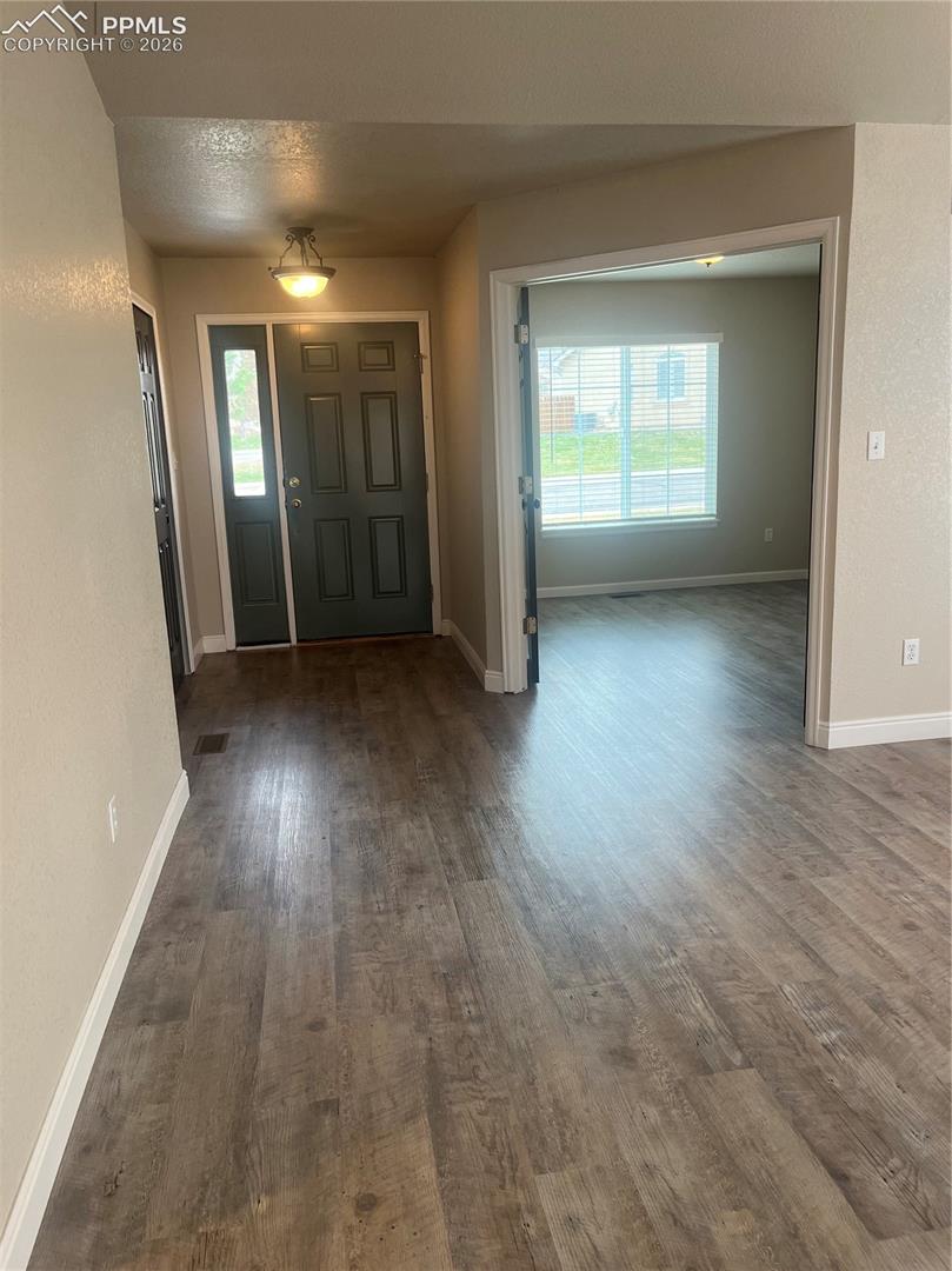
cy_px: 636
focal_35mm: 26
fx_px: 954
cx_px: 476
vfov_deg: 67.3
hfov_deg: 53.0
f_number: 1.6
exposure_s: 1/60
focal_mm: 5.1
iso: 80
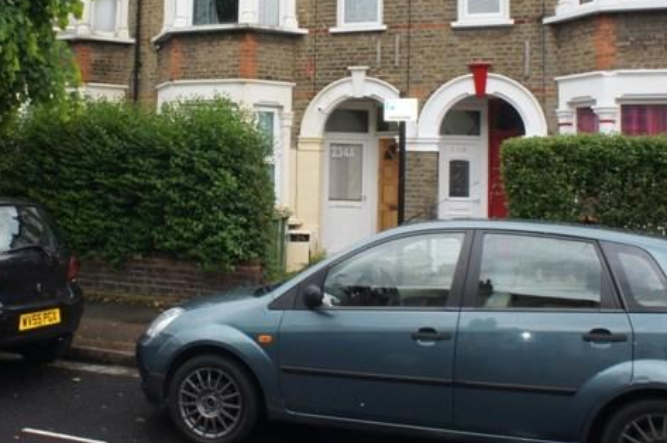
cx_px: 262
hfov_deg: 38.1
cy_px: 121
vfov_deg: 25.7
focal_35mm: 52
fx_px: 962
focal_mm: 16
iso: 200
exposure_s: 1/100
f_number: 11
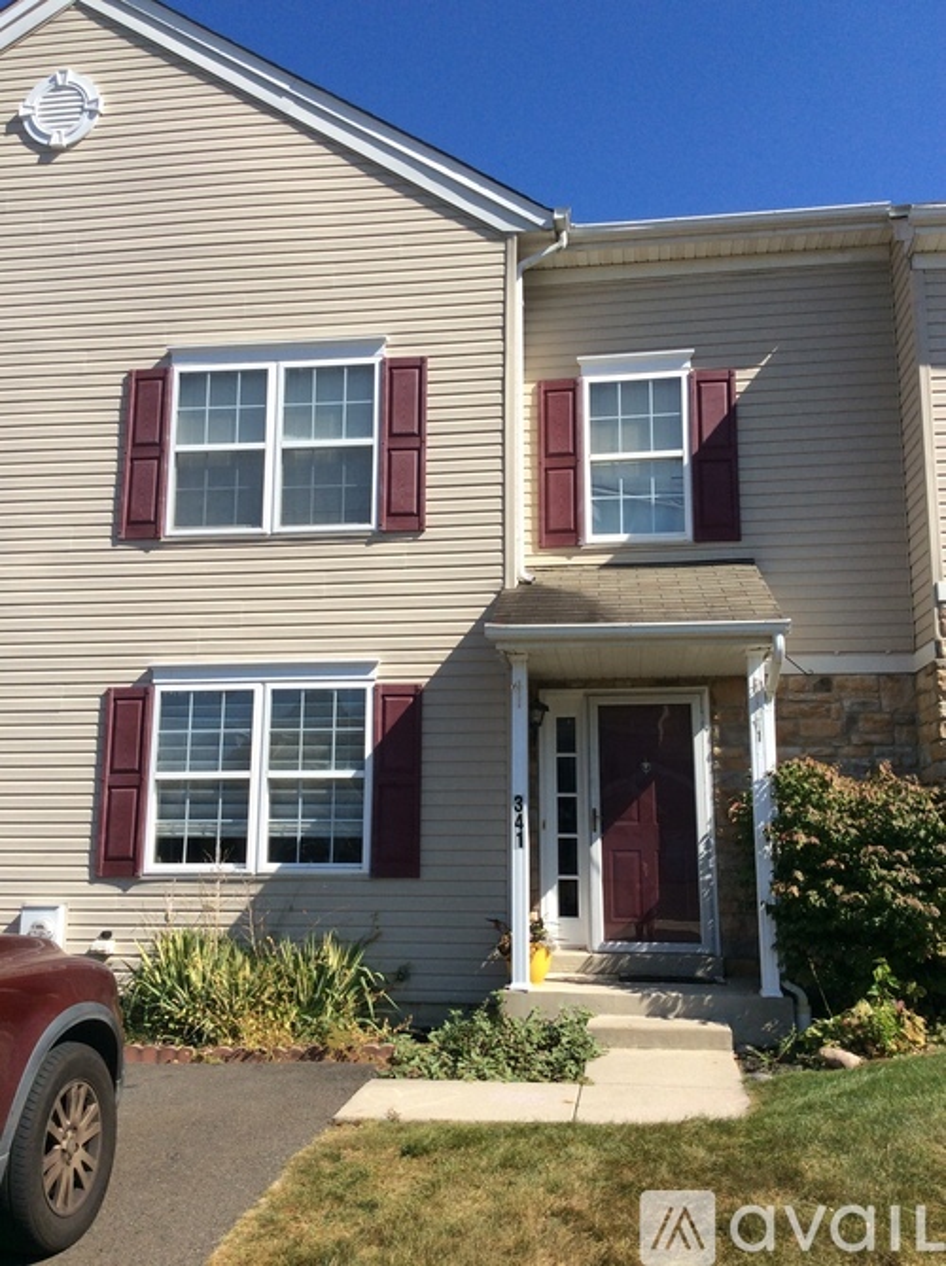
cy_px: 633
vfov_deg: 56.9
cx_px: 473
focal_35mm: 32
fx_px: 1169
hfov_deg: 44.1
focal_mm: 3.3
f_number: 2.4
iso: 32
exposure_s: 1/1431
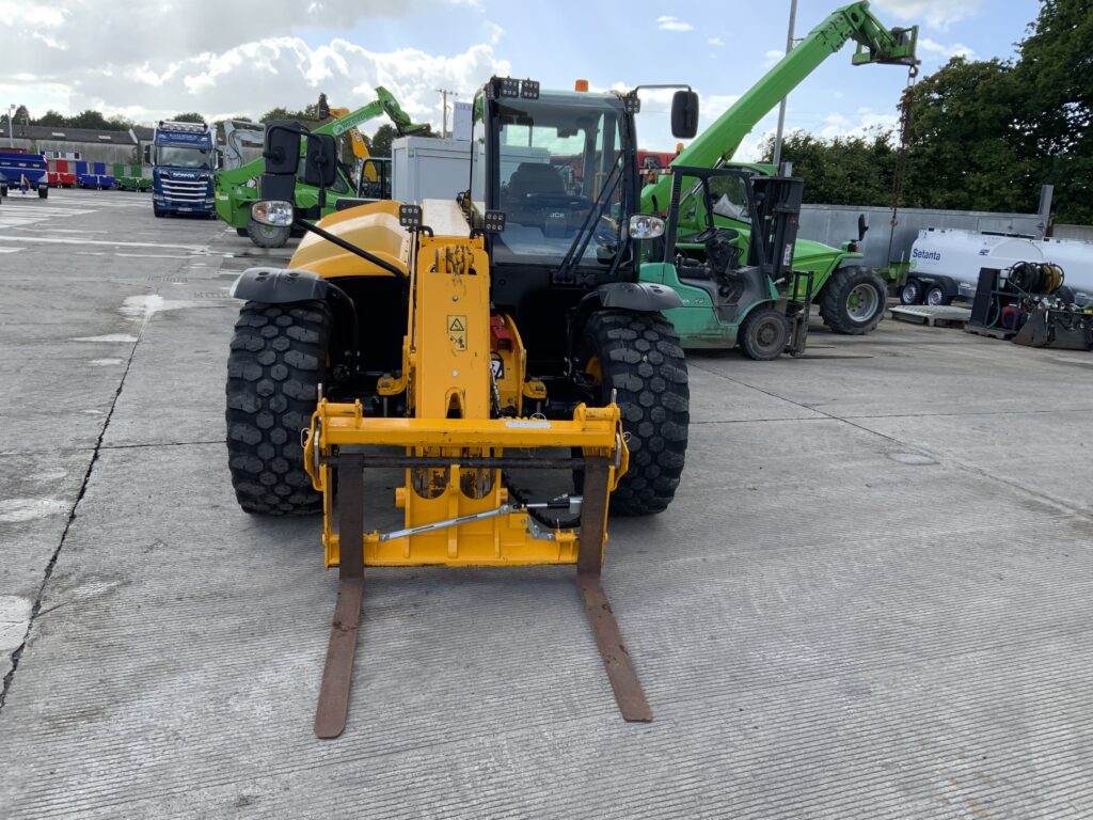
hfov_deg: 61.7
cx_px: 546
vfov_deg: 48.2
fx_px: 916
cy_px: 410
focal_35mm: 29
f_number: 1.8
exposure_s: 1/389
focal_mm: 3
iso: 16
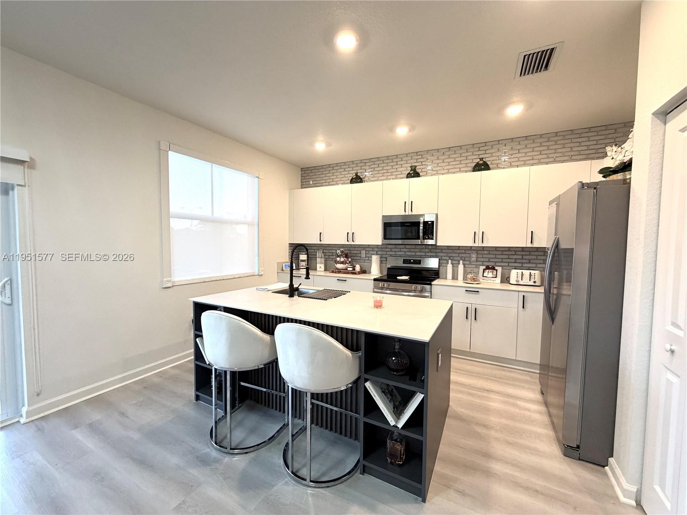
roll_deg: +0.1
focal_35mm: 14
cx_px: 344
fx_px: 278
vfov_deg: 85.7
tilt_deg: -2.7
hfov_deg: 102.1
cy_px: 258
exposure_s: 1/120
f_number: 2.2
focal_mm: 2.22
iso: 250
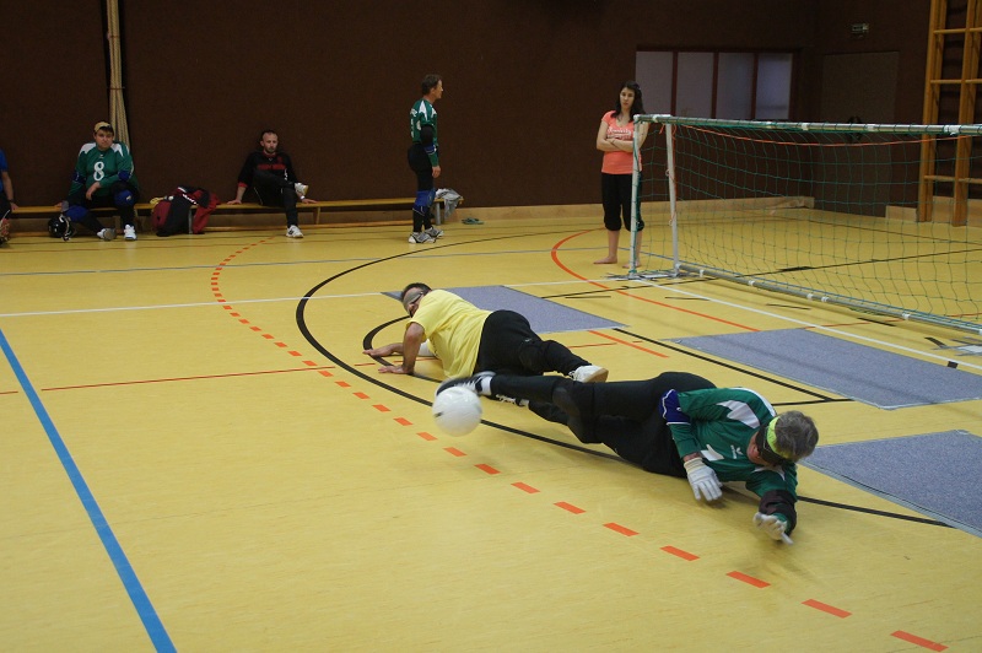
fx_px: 1226
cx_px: 491
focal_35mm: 45
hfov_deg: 43.6
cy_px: 326
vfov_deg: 29.8
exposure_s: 1/100
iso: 1600
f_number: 4
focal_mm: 30
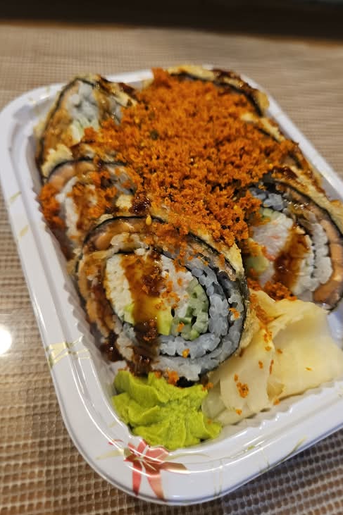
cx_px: 193
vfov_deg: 73.8
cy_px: 258
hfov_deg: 53.0
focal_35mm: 24
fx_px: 343
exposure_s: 1/60
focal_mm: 5.4
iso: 160
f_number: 1.8
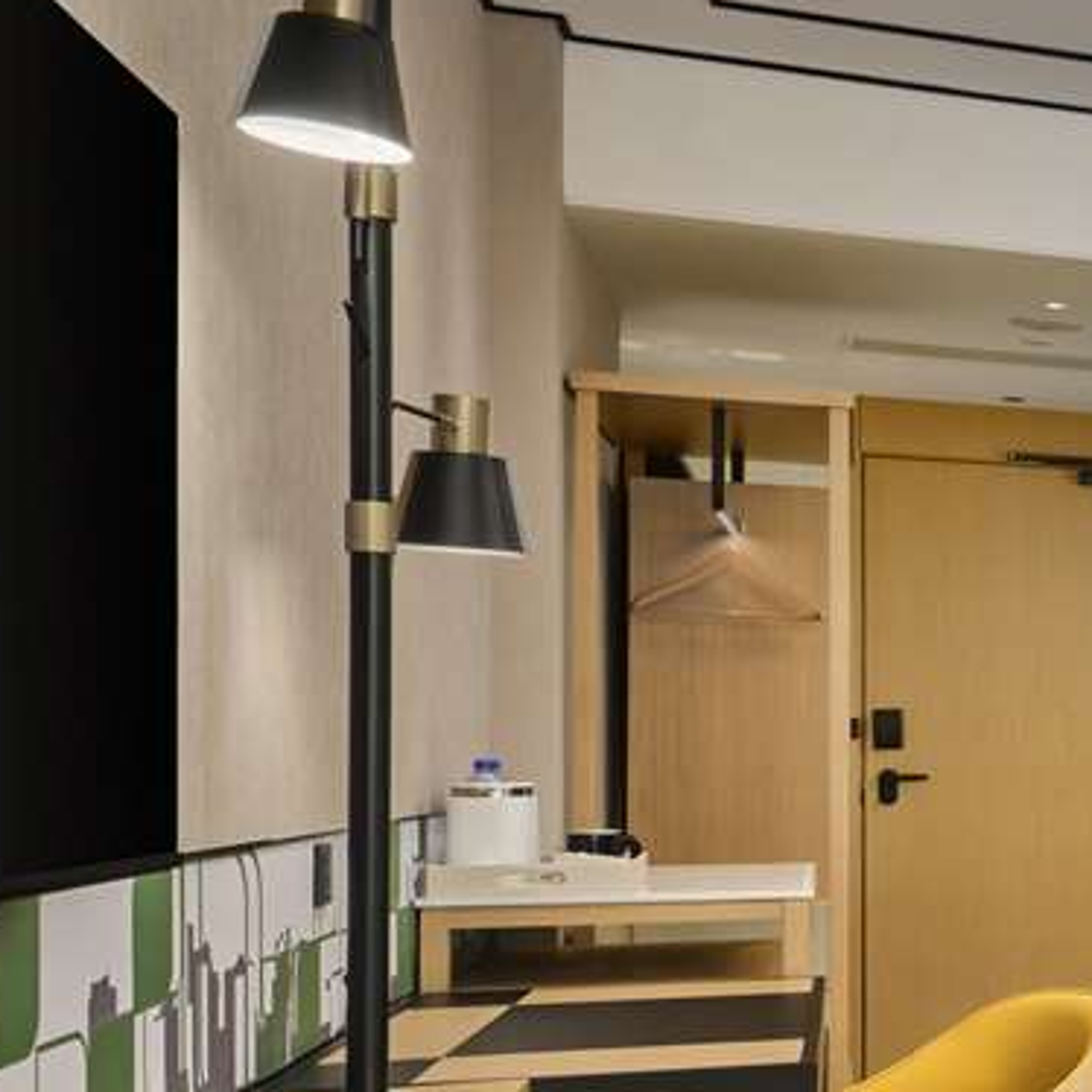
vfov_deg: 28.3
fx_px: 2070
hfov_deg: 19.9
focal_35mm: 58
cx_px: 2053
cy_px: 1010
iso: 200
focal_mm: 17
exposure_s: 1/60
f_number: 11
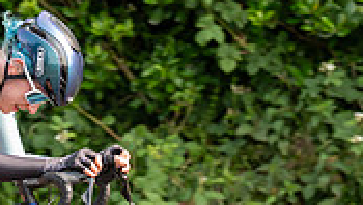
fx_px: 7152
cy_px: 185
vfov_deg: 1.6
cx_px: 80
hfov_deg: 2.9
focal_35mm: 742
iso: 400
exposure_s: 1/1000
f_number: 3.2
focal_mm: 200
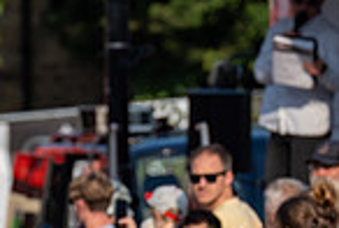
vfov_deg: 1.9
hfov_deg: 2.8
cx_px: -332
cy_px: 322
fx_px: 6926
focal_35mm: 734
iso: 160
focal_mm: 185
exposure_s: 1/1000
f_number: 5
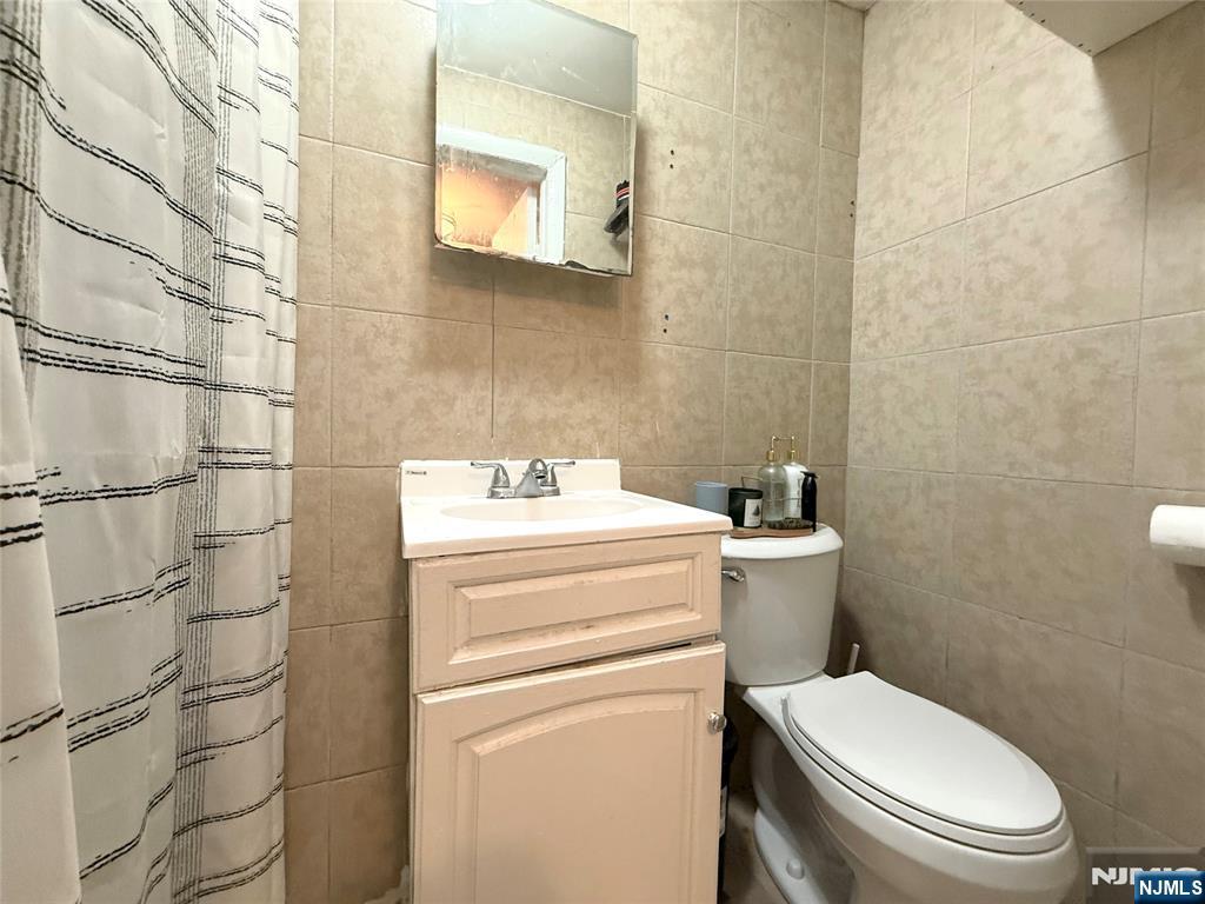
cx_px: 602
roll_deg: -1.9
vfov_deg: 85.7
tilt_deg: -0.7
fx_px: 487
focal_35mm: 14
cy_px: 452
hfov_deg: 102.1
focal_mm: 2.22
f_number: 2.2
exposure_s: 1/60
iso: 400
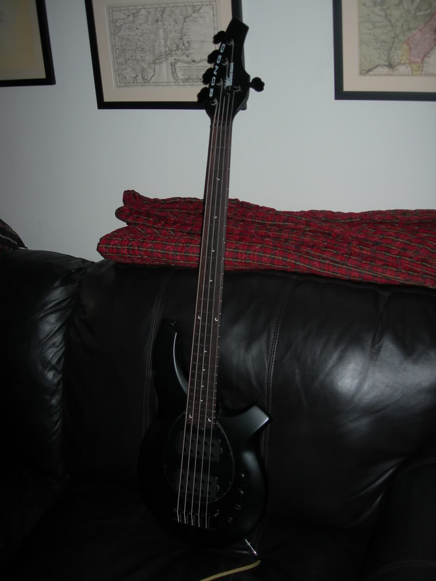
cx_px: 218
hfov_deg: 37.7
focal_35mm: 38
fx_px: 638
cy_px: 290
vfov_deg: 49.0
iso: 50
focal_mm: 7.8
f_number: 2.8
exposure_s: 1/60.1
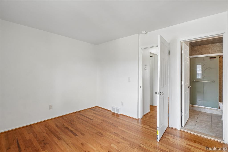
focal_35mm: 16
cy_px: 76
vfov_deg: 72.0
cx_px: 114
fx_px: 104
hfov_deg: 95.0
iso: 400
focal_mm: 11
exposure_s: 1/20
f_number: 8
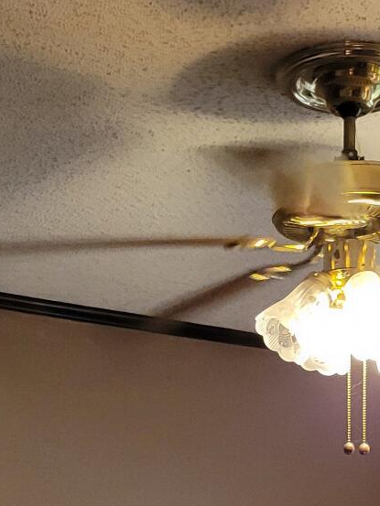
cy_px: 856
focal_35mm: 94
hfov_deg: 15.7
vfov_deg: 17.6
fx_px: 1375
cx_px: 239
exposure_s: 1/40
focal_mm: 5.4
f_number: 1.8
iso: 500
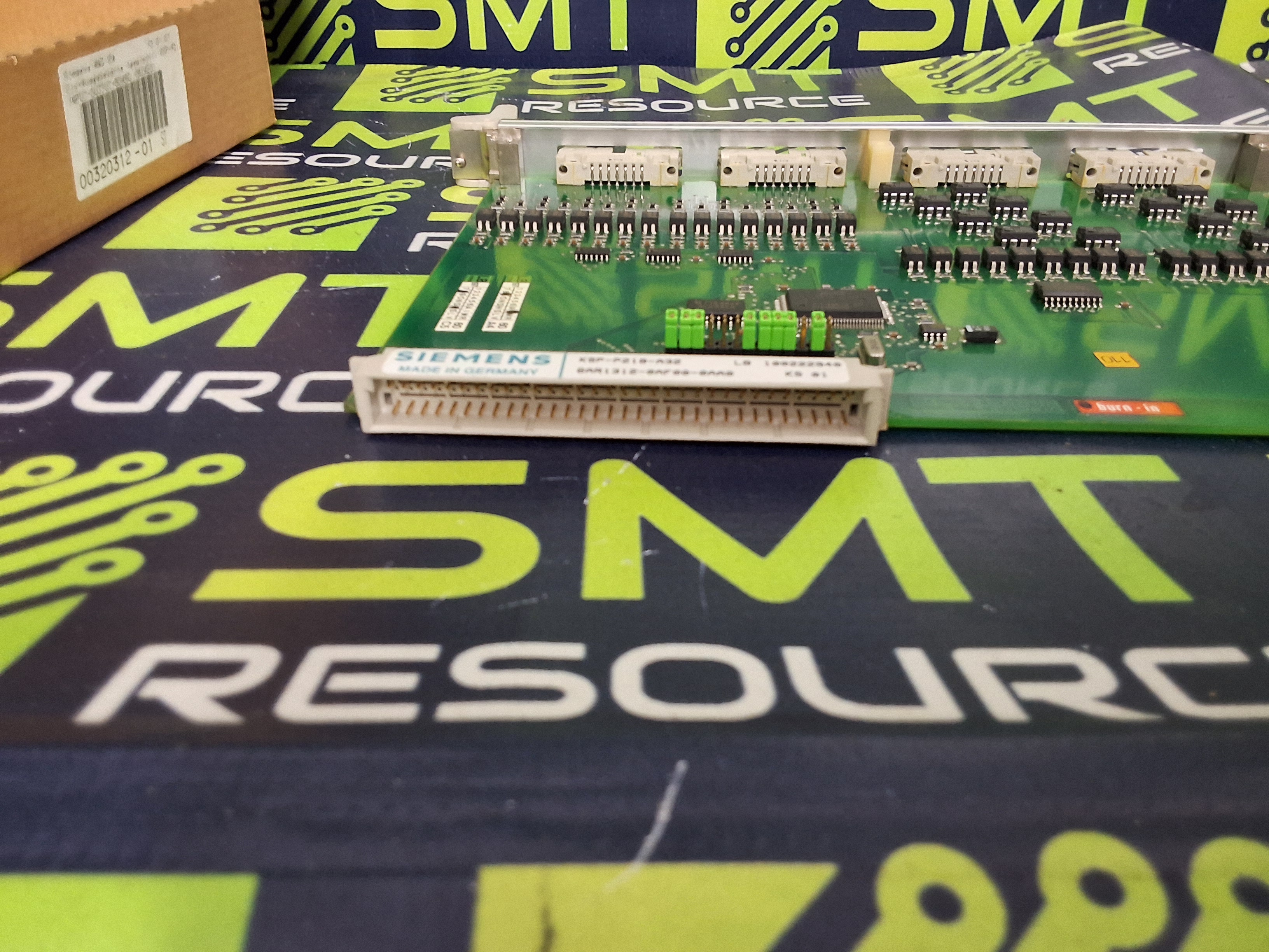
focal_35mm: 28
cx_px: 634
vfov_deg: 49.7
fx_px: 1026
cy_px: 476
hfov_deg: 63.4
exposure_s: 1/24
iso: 250
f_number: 1.9
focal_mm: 2.91
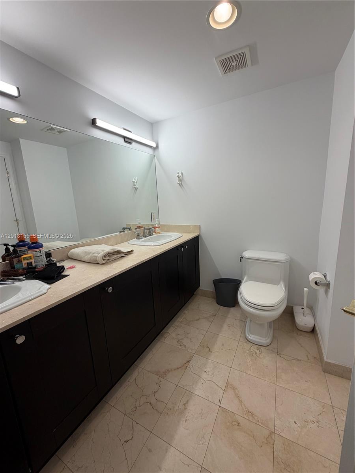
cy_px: 236
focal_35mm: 14
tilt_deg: -12.0
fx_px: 191
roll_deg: +4.5
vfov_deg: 102.1
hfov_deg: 85.7
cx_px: 178
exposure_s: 1/120
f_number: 2.2
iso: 100
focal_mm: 2.22
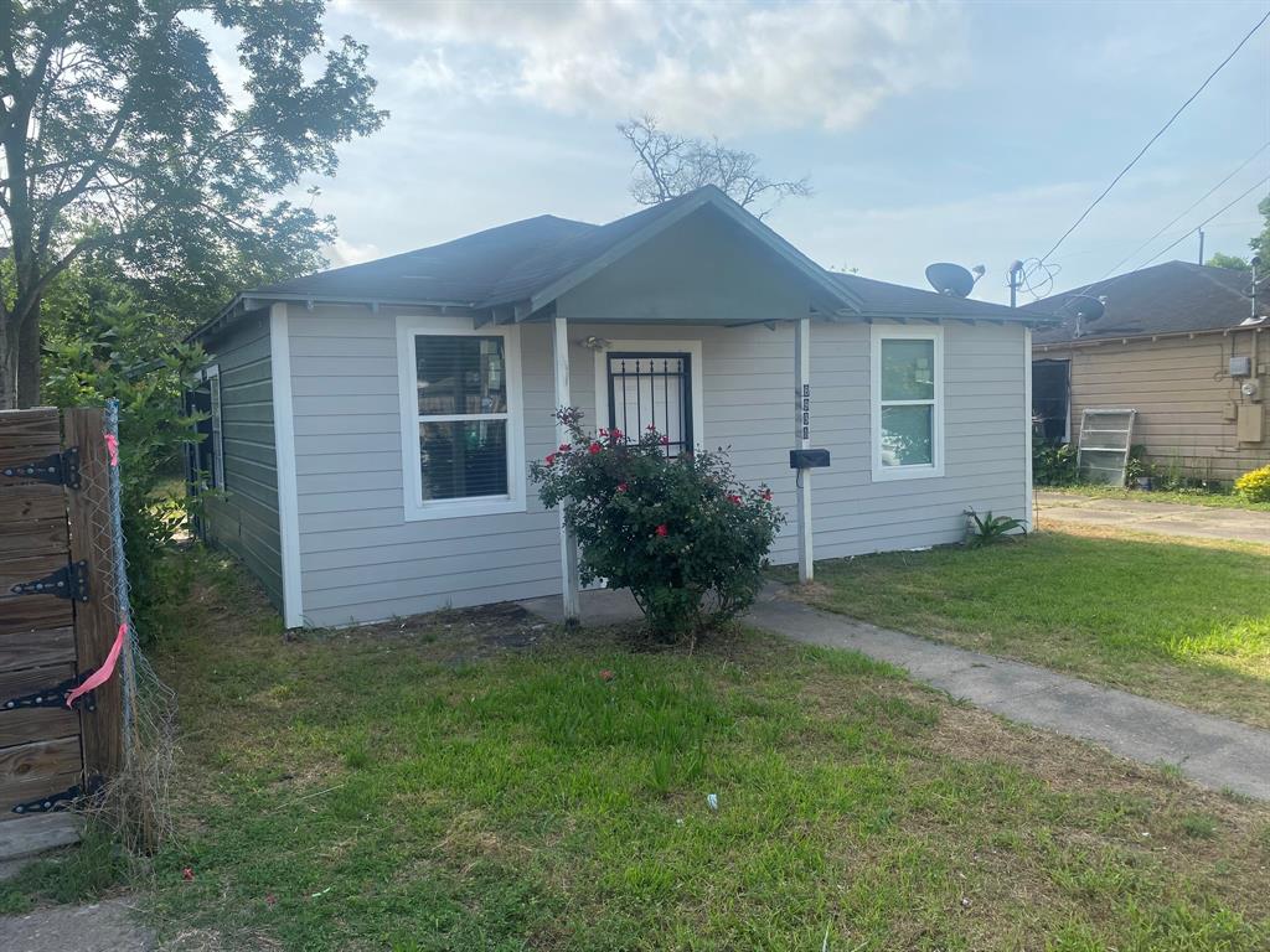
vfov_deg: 53.1
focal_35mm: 26
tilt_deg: -3.6
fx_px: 954
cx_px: 635
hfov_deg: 67.3
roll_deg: +0.0
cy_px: 476
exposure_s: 1/2688
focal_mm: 4.25
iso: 32
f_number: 1.8
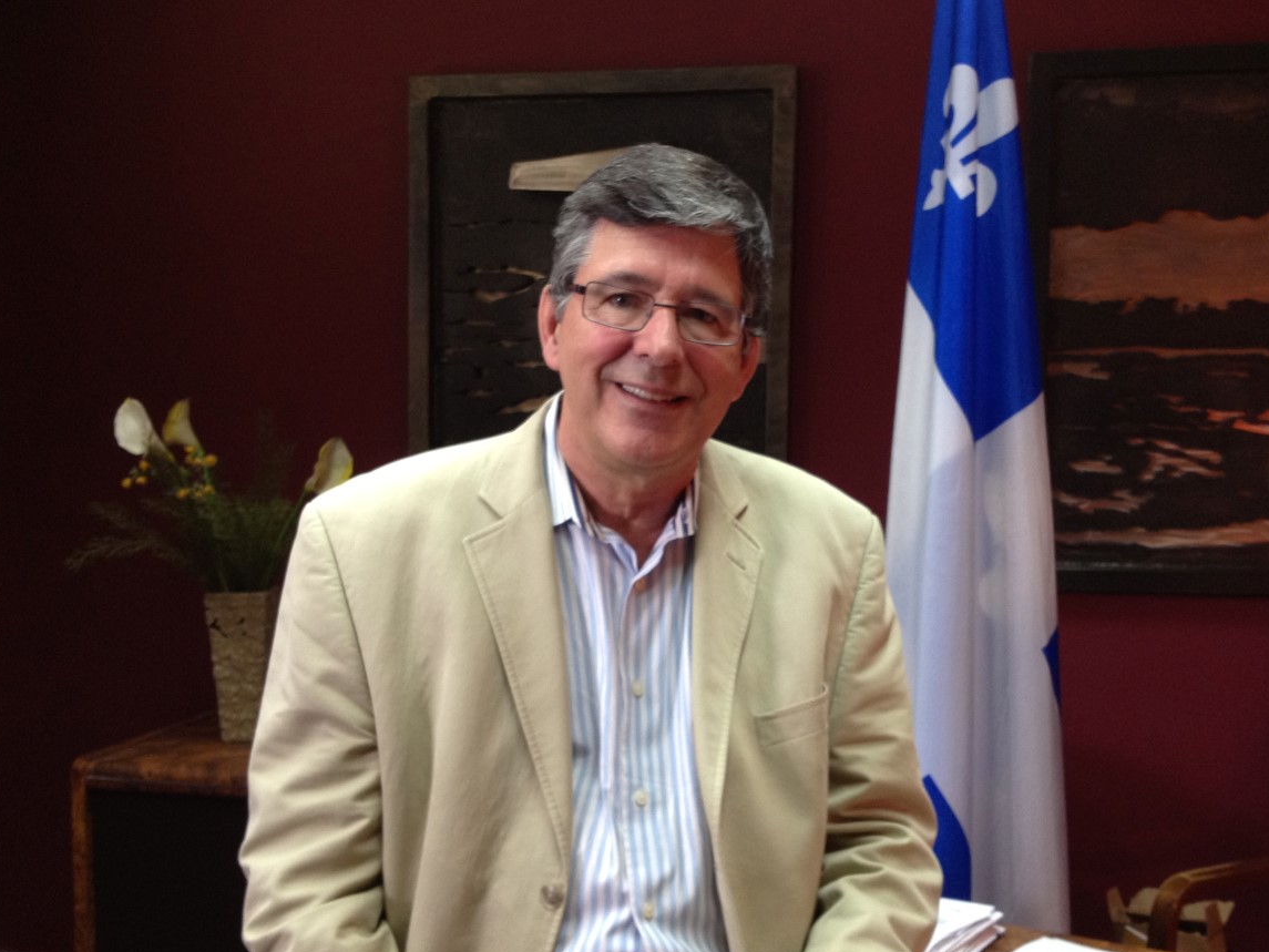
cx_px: 729
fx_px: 1613
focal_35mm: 44
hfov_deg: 42.8
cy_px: 528
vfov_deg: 32.9
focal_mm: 4.28
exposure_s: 1/20
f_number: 2.4
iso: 125
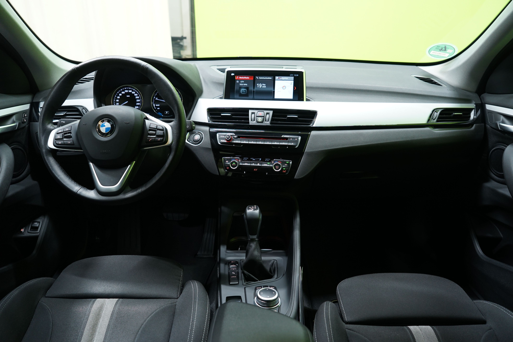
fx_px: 342
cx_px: 256
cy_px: 171
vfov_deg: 53.1
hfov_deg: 73.7
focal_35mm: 24
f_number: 4.5
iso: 800
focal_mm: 24
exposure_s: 1/20
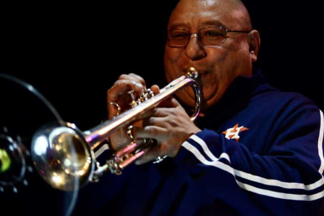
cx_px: 218
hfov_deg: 14.0
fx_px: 1315
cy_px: 66
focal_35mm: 146
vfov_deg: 9.4
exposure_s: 1/100
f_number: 2.8
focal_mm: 102
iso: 3200
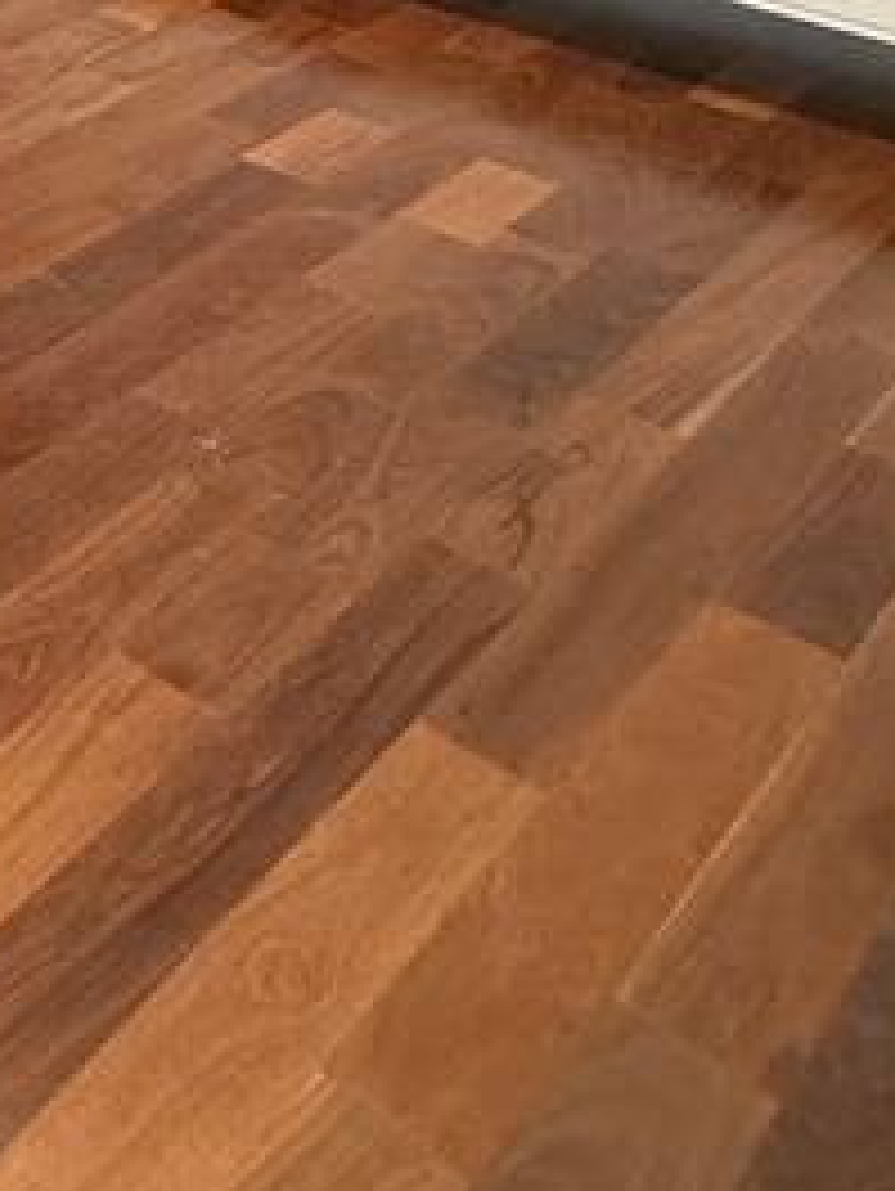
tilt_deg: +0.2
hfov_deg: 20.8
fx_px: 1963
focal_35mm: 57
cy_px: -742
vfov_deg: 23.9
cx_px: -540
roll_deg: -0.1
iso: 320
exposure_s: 1/60
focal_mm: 2.22
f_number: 2.2
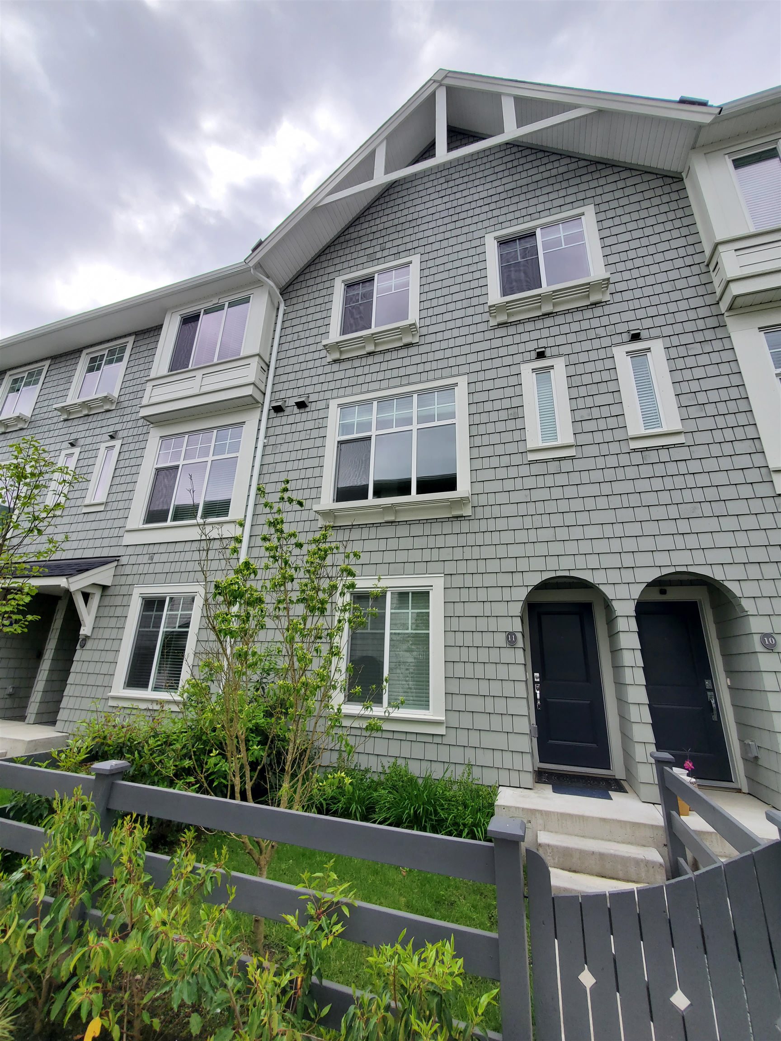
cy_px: 520
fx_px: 391
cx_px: 390
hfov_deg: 89.9
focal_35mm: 13
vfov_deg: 106.2
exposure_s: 1/574
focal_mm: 1.8
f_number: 2.2
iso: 50
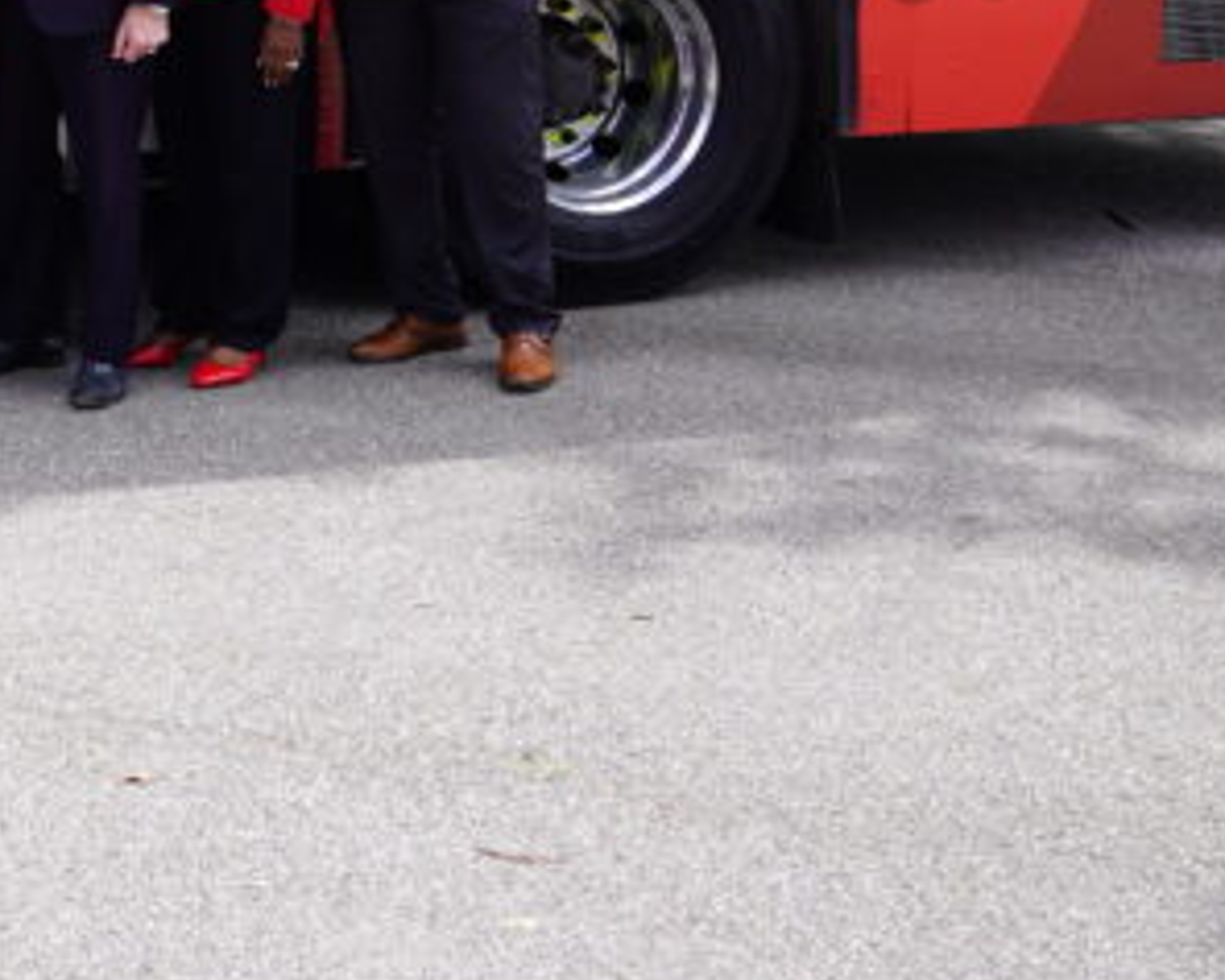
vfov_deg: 18.9
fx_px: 2829
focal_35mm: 78
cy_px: -101
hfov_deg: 21.0
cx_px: -575
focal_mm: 24
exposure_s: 1/100
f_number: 6.3
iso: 100
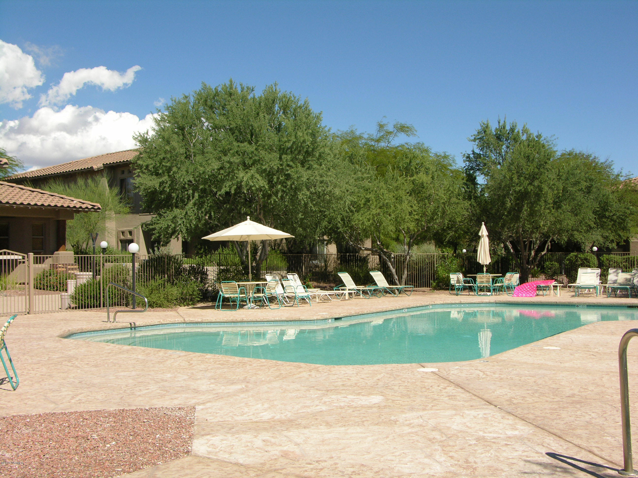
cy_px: 239
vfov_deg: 36.8
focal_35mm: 39
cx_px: 319
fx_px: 719
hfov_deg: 47.9
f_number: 7.2
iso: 50
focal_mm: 10
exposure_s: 1/250
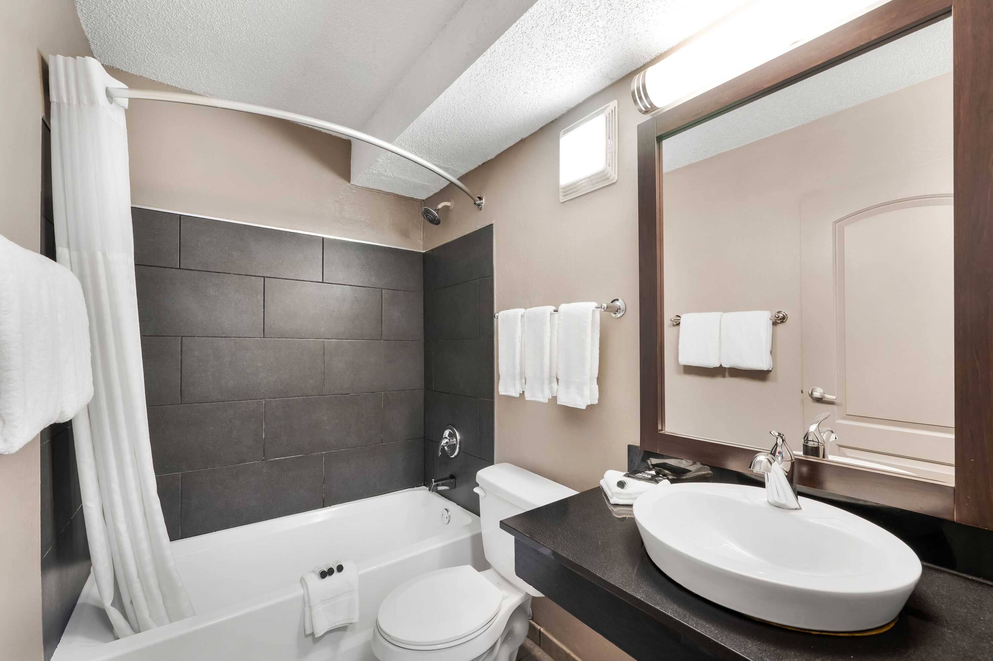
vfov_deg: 81.1
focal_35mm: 14
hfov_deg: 104.3
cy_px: 330
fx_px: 386
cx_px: 496
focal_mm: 14
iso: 400
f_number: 8
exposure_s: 1/2.5
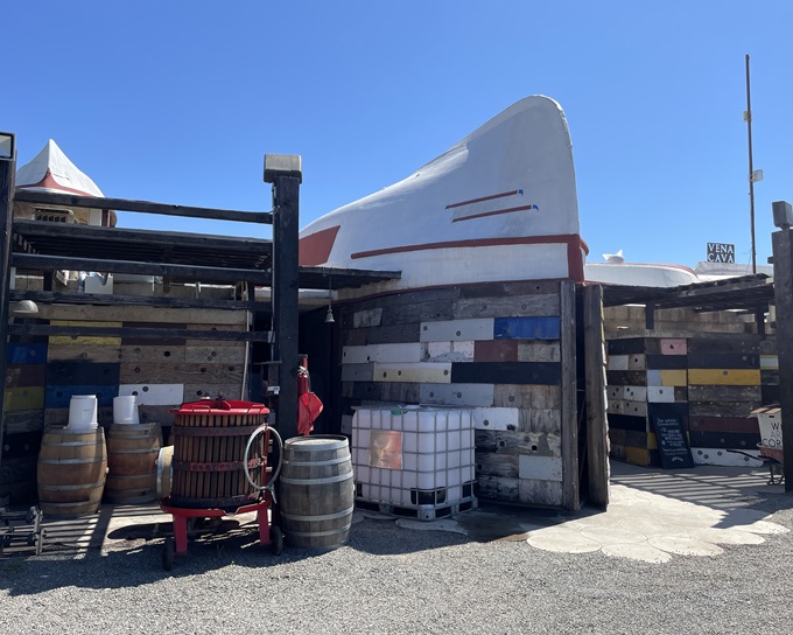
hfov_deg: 62.2
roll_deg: -0.4
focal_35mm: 28
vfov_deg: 51.5
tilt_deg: +5.0
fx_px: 657
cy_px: 320
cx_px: 408
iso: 32
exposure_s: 1/2882
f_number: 1.6
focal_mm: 4.2
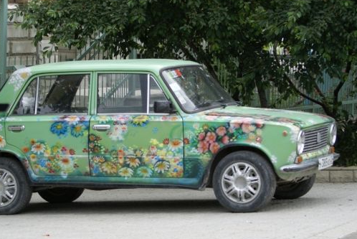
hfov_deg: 14.2
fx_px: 1436
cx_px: 128
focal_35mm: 145
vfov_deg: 9.5
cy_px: 143
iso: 100
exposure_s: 1/125
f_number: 6.3
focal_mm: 75
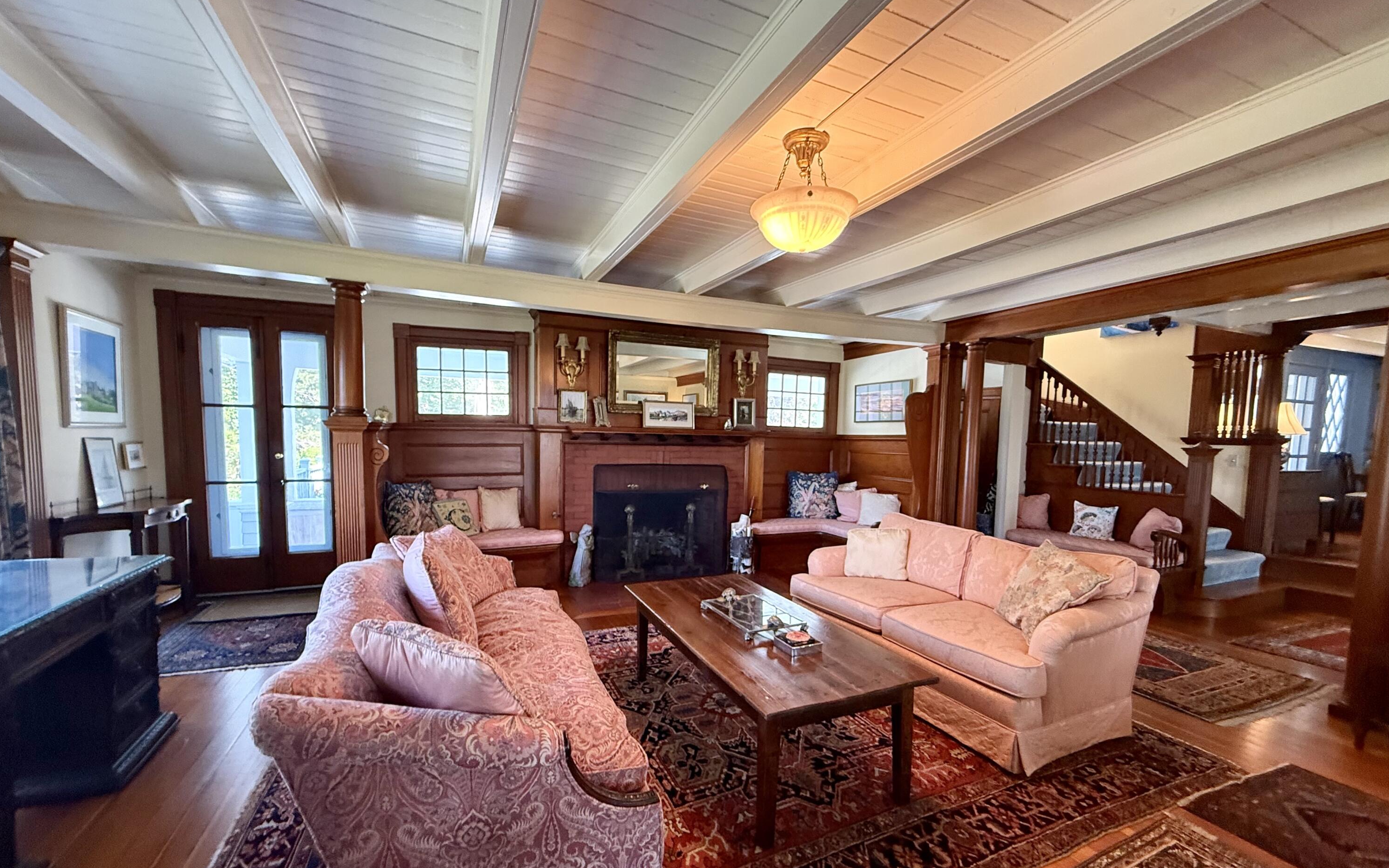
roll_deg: -0.9
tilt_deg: -1.5
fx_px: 568
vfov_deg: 74.6
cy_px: 476
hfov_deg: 101.5
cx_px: 693
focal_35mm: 15
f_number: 2.2
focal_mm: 2.22
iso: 400
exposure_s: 1/60
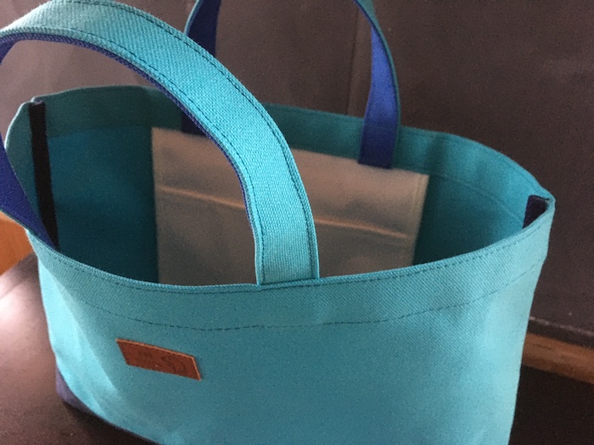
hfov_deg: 61.7
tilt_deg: -36.3
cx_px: 297
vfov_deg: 48.2
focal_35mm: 29
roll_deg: -1.1
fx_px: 498
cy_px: 222
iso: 250
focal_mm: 4.15
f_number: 2.2
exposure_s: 1/15
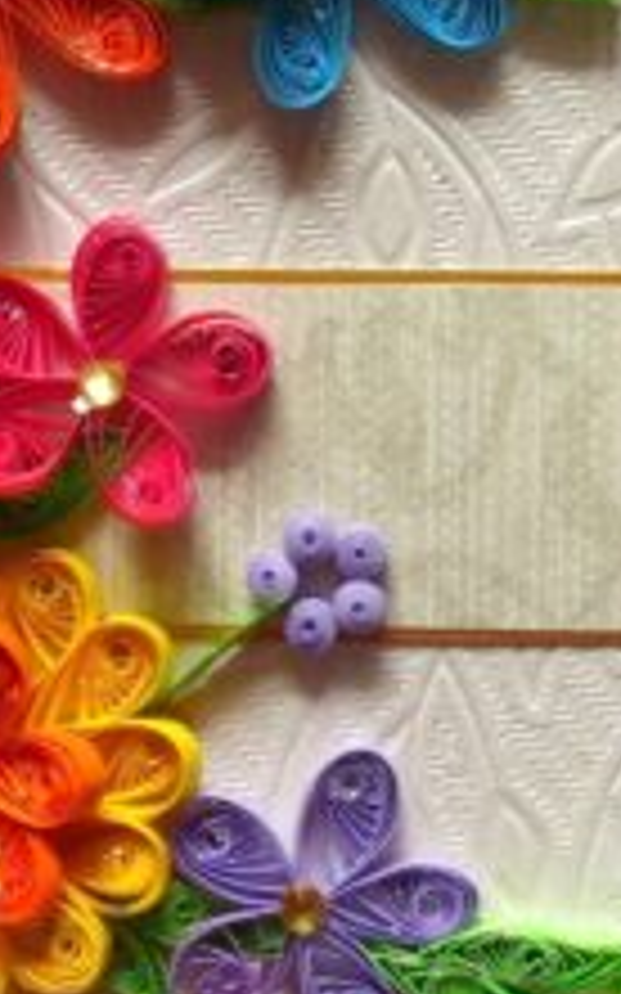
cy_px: 400
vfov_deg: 28.5
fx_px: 1951
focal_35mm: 72
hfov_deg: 18.0
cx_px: 410
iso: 100
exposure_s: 1/100
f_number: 3.5
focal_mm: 4.5
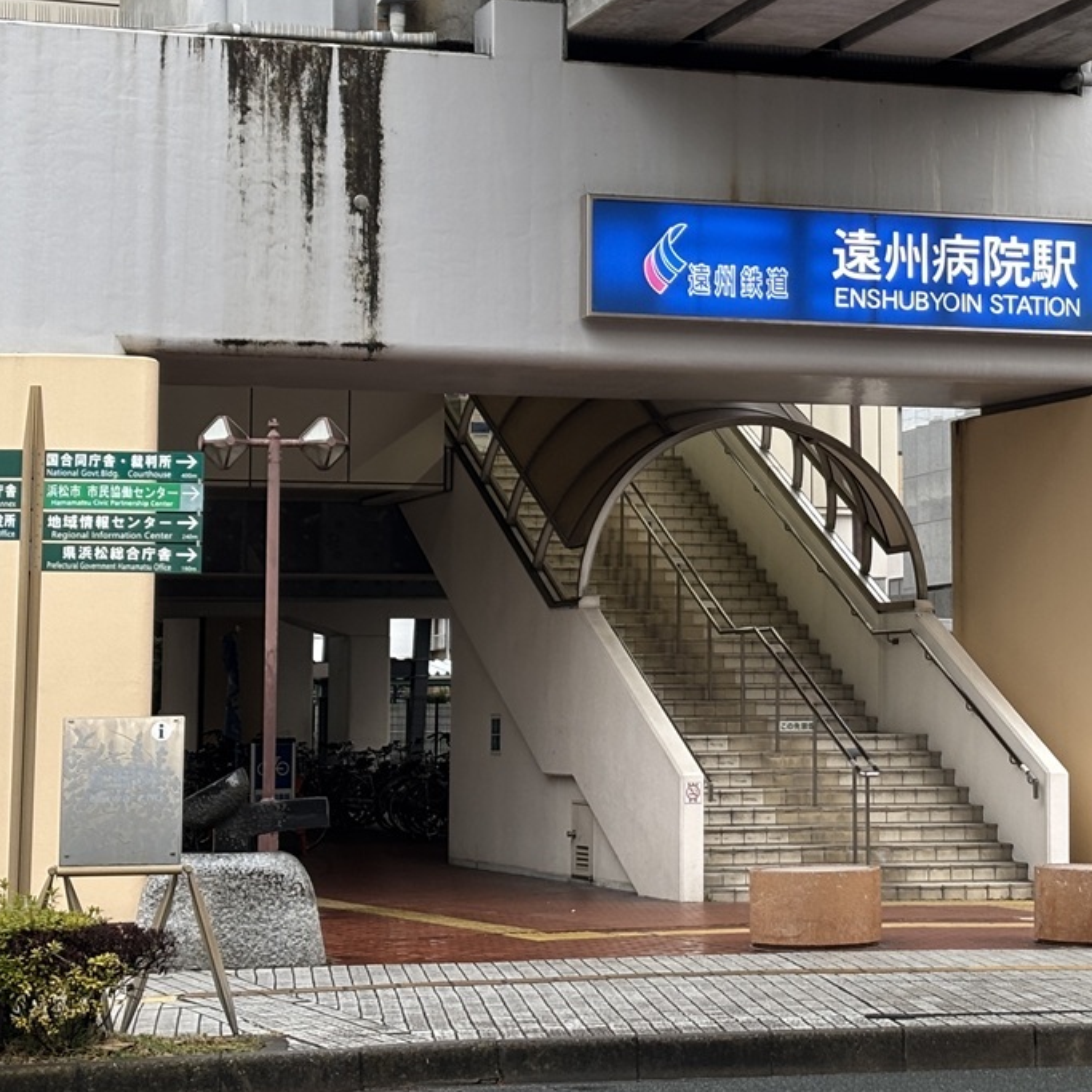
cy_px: 341
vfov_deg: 18.2
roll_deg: +0.0
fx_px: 3391
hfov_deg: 18.2
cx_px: 763
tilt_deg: +6.7
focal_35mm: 95
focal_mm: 5.96
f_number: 1.6
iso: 40
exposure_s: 1/121
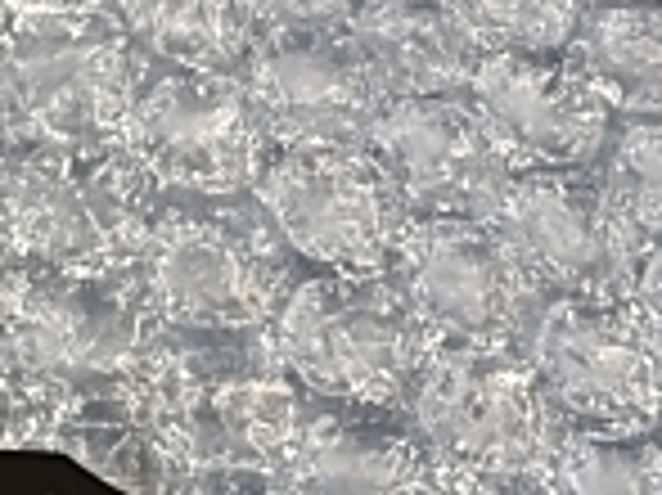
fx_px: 2331
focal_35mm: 122
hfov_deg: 14.0
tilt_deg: -72.9
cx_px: -608
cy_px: 662
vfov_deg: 11.8
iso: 20
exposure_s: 1/30
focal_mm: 3.99
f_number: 1.8
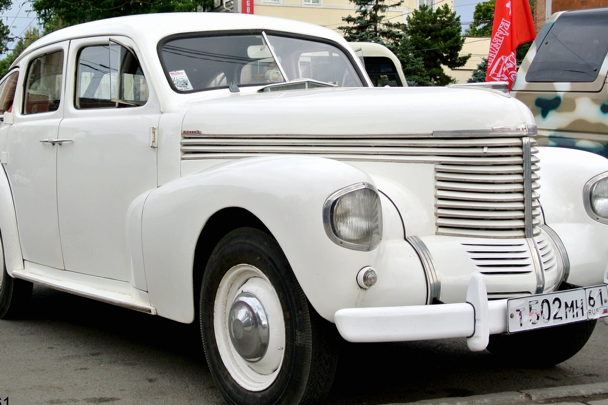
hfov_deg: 33.9
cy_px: 159
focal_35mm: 59
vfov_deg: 23.0
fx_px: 996
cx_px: 300
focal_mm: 17.5
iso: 100
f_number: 4.5
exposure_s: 1/400
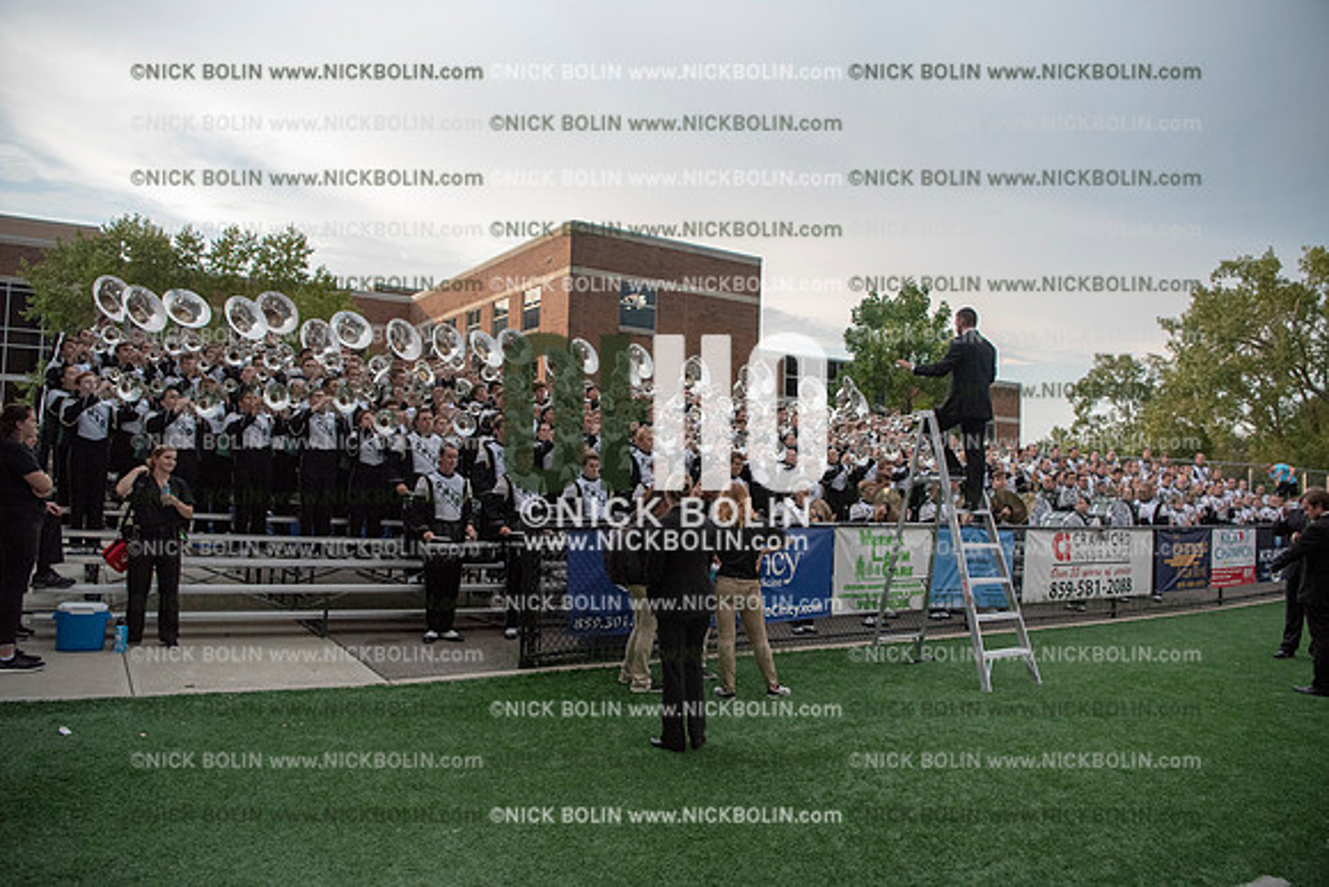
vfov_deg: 53.2
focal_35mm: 24
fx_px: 886
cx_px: 664
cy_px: 444
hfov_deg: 73.7
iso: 3200
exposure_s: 1/4000
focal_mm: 24
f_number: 3.5
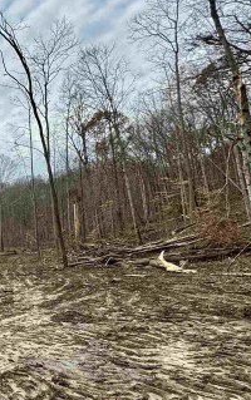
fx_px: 339
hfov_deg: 26.4
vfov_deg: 60.9
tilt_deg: +5.2
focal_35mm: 31
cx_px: -144
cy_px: 229
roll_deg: +1.6
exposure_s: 1/657
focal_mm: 2.22
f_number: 2.2
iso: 40
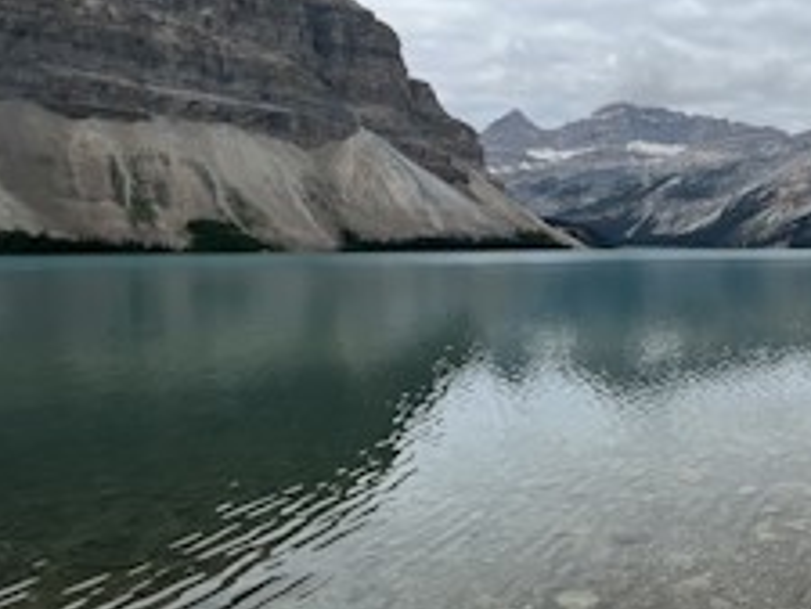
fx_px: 609
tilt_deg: +3.1
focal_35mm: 26
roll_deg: +0.2
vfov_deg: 52.6
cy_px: 231
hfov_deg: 57.2
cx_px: 739
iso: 32
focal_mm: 1.57
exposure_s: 1/1325
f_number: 1.8
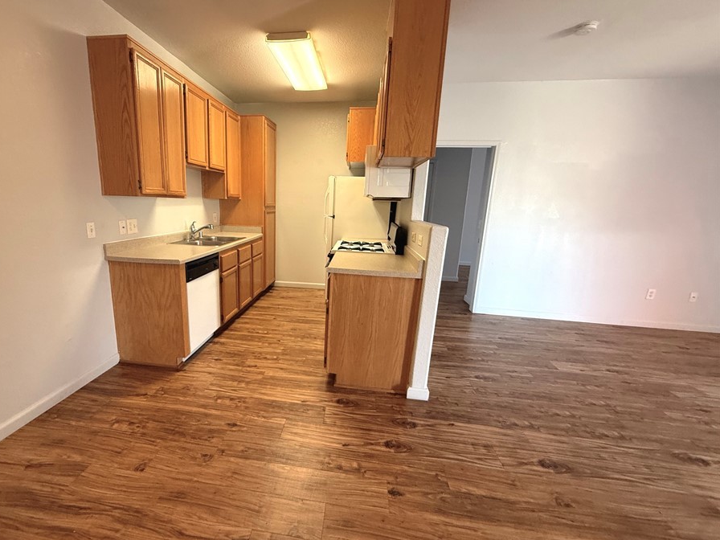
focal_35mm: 16
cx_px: 309
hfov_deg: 93.9
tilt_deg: -7.5
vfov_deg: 78.1
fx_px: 333
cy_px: 270
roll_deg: -1.3
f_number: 2.2
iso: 320
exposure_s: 1/60
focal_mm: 2.22
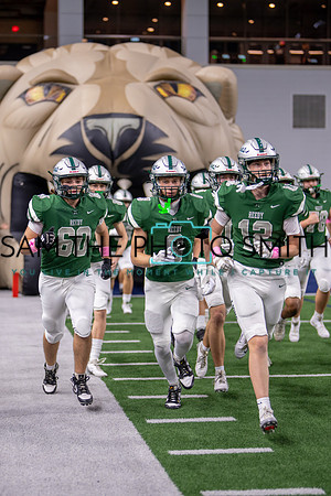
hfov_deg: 17.9
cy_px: 248
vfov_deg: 26.8
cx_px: 86
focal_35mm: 76
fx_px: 1043
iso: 500
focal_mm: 50
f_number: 1.2
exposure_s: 1/1000
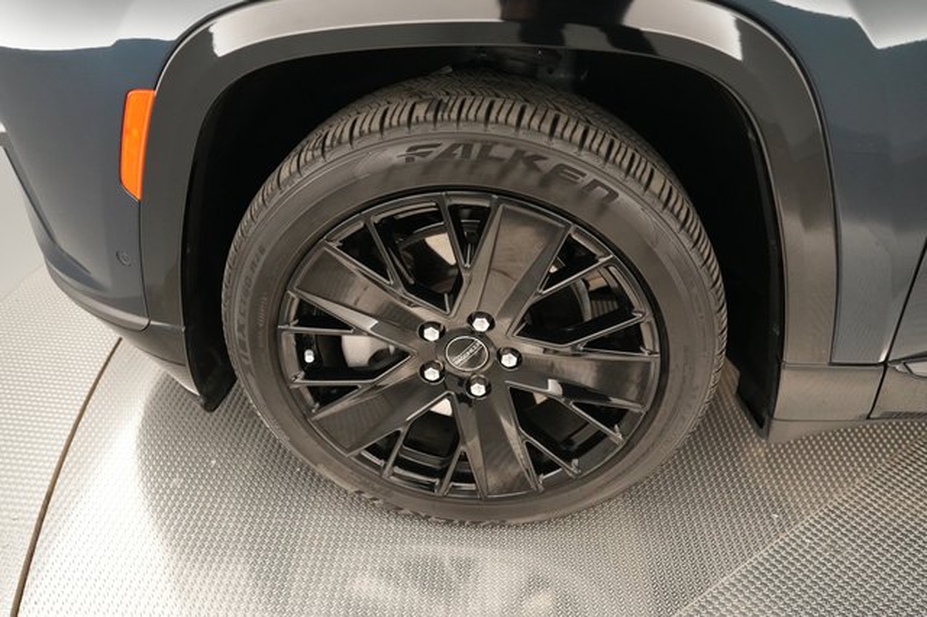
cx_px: 464
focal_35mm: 25
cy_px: 308
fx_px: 643
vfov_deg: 51.2
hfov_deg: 71.5
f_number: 2.8
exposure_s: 1/250
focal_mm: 25
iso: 8000
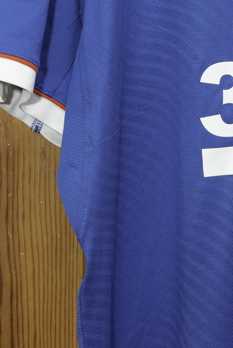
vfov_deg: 9.8
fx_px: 2037
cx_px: 326
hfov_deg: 6.5
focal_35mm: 210
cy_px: 145
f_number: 9
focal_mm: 57
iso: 400
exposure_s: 1/125
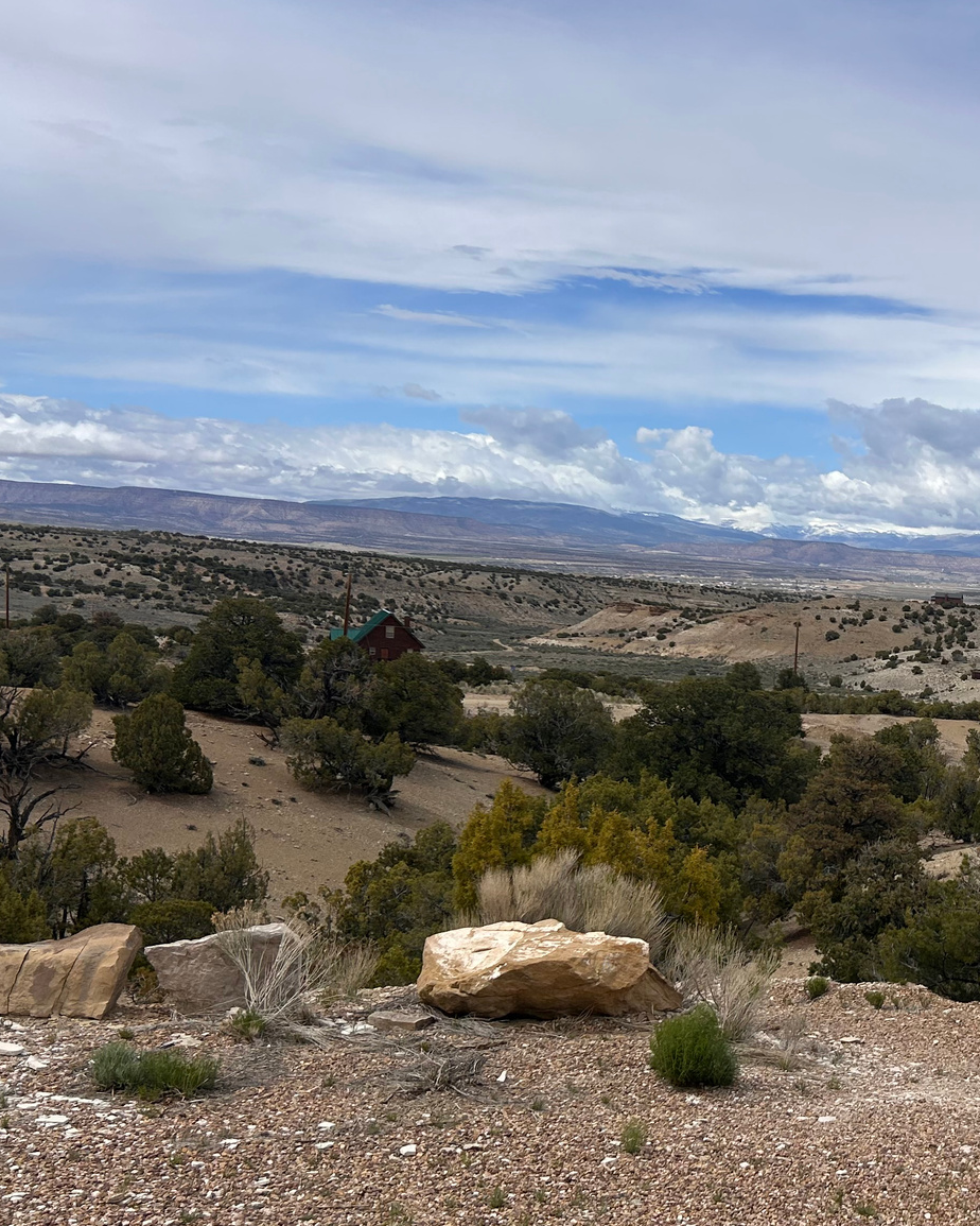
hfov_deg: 30.6
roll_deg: -3.9
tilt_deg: -3.9
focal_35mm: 45
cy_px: 671
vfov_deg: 41.1
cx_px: 1025
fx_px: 1631
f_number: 1.5
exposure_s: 1/7463
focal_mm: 5.7
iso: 50
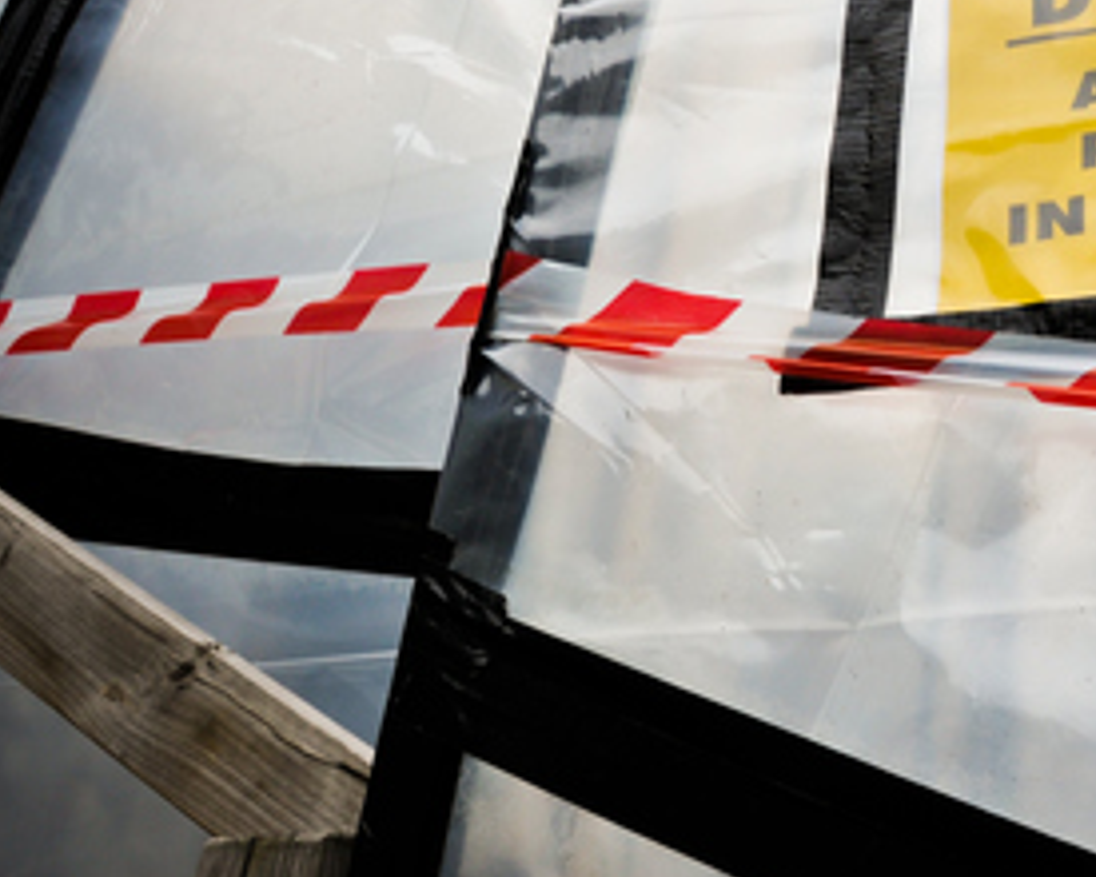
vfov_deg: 35.0
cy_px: 231
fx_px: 1362
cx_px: 1104
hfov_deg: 38.7
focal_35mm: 42
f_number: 6.3
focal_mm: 17
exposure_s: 1/250
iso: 200
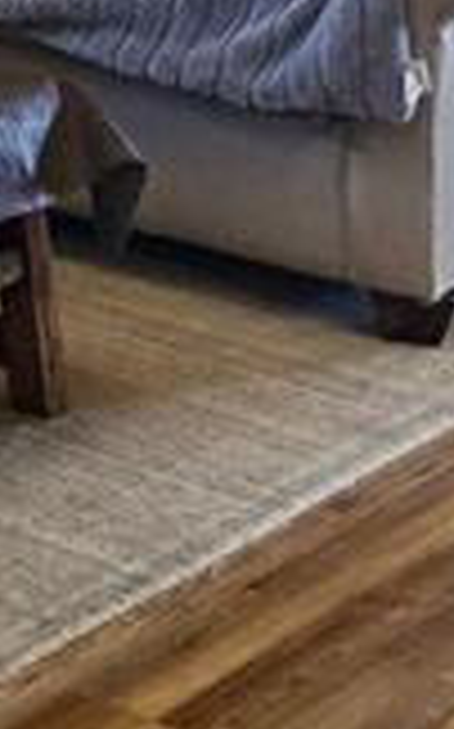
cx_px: -400
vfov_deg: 13.1
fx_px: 3054
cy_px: -238
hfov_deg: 8.2
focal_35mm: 154
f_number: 1.8
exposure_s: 1/120
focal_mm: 5.4
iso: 200
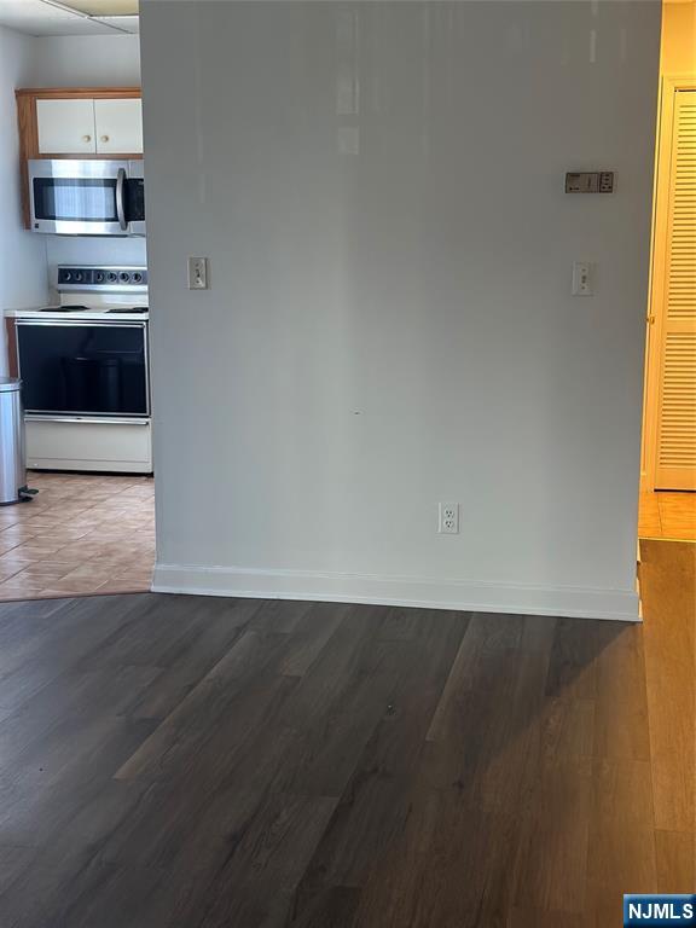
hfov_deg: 30.3
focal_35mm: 48
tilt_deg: -10.6
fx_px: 1287
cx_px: 348
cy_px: 464
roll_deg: -0.1
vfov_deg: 39.7
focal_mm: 6.86
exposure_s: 1/60
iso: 320
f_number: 1.78
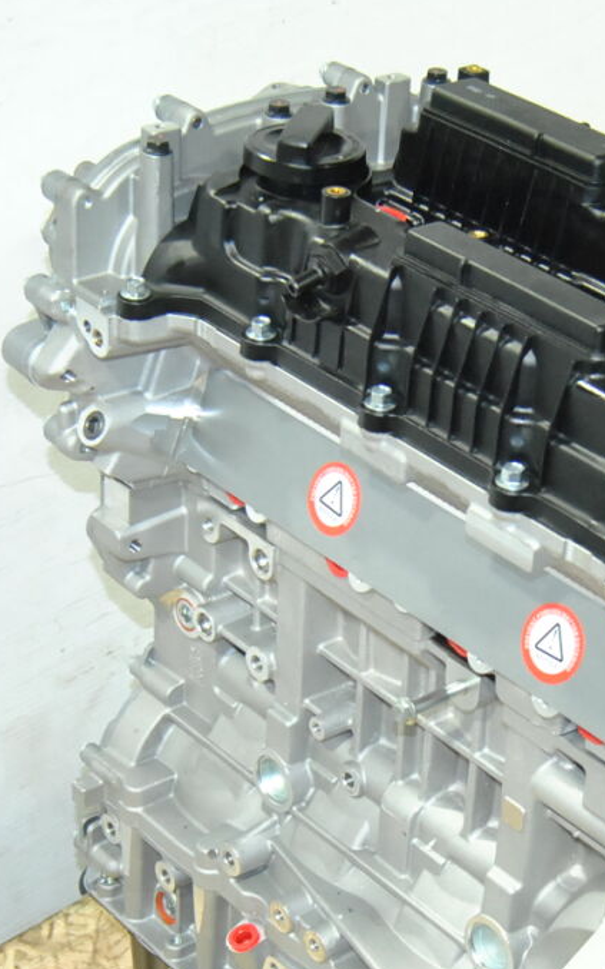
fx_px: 2196
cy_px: 691
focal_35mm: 83
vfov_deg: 24.7
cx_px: 441
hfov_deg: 15.6
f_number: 5
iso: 800
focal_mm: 23
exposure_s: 1/100
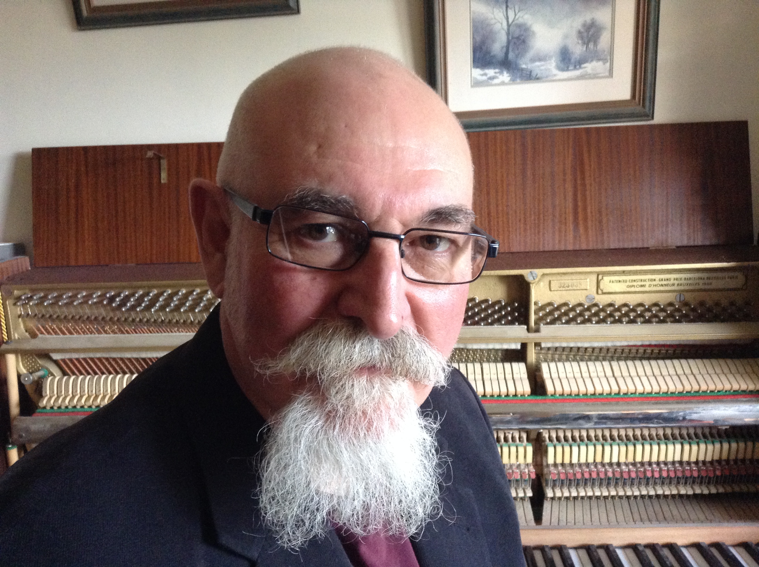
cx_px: 380
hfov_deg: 55.4
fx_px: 722
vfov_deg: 42.8
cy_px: 284
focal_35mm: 33
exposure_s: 1/17
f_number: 2.4
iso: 250
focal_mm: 3.3
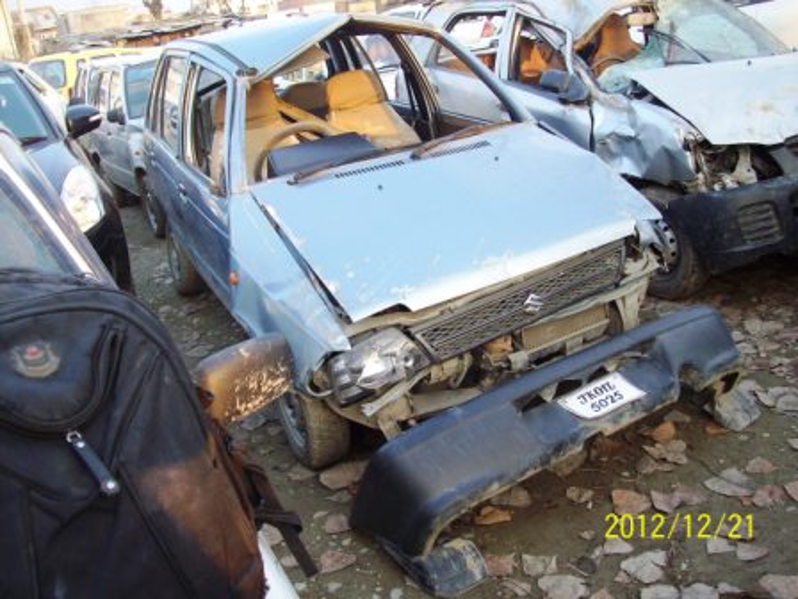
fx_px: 830
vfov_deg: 39.7
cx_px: 399
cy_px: 300
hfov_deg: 51.4
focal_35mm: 36
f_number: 2.7
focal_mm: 6
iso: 80
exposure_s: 1/64.3
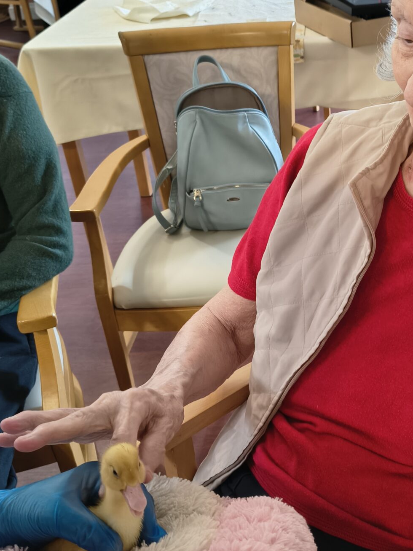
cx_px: 368
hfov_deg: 29.6
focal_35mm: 47
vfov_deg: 40.4
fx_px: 748
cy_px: 283
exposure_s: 1/50
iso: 687
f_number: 1.8
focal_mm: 5.56
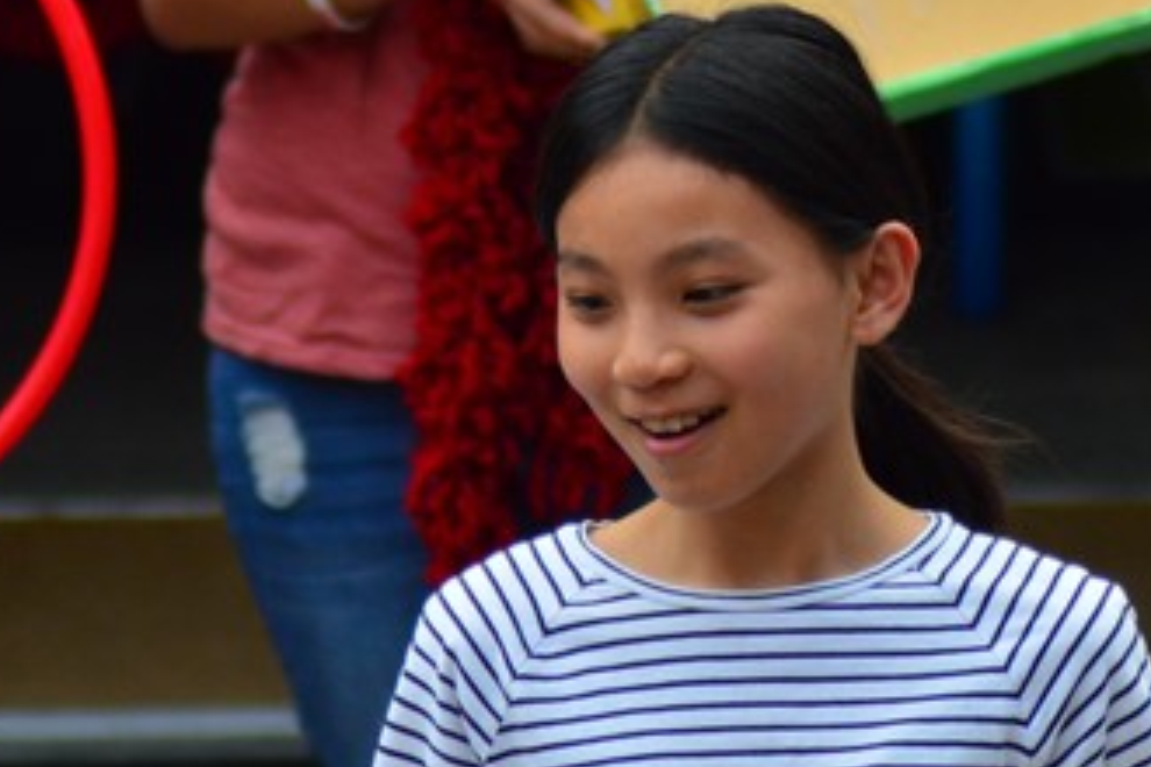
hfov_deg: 2.6
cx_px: 785
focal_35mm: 791
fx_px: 25288
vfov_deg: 1.7
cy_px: 145
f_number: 4.5
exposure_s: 1/1250
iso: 400
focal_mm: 170
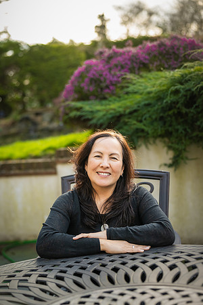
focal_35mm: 51
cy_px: 152
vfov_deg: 38.9
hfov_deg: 26.5
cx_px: 102
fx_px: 431
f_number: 2.2
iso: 280
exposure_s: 1/800
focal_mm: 51
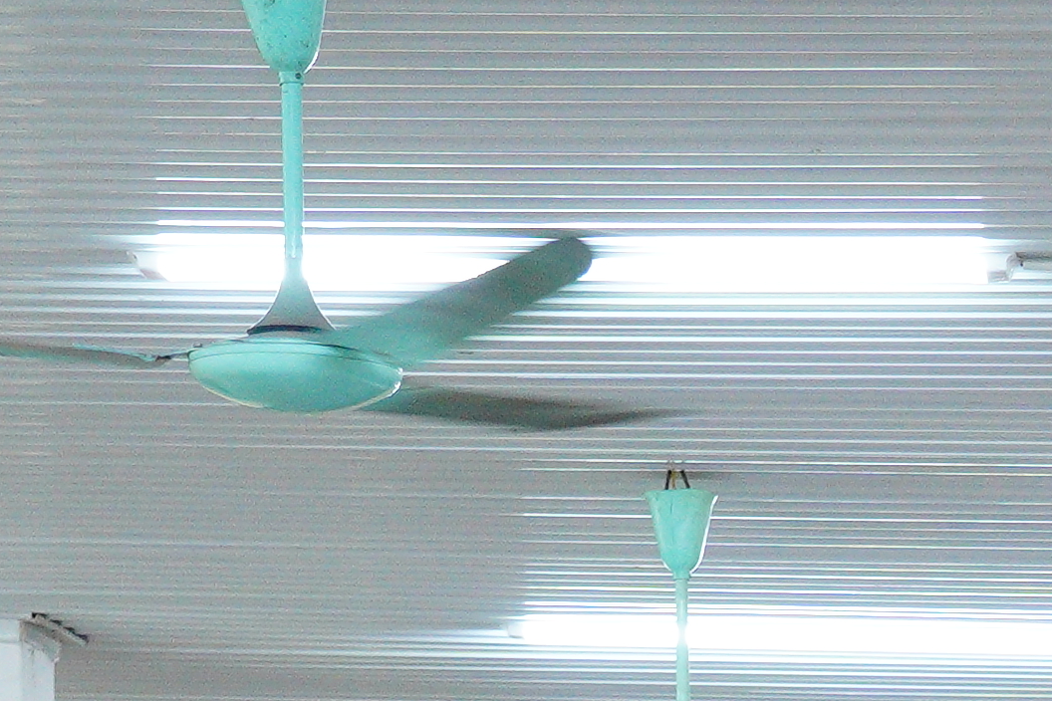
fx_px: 6312
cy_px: 1930
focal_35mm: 216
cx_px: 1697
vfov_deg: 6.0
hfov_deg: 9.2
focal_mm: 38
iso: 2000
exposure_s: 1/125
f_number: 3.2
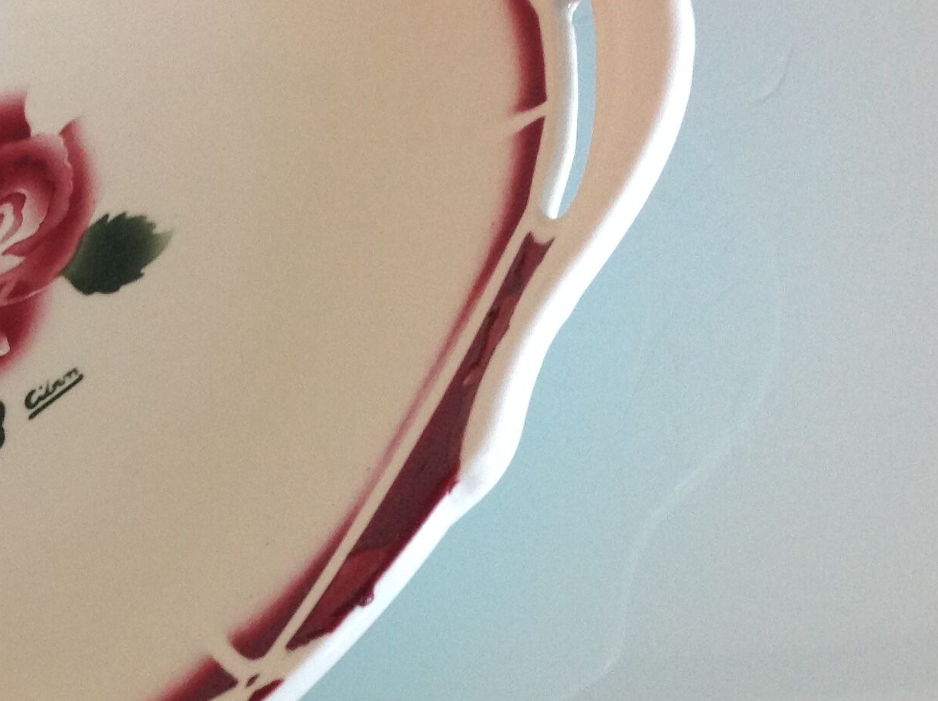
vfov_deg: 19.8
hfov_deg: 25.2
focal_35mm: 74
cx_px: 21
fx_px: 2002
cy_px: 372
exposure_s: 1/15
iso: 125
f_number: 2.4
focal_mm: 4.28
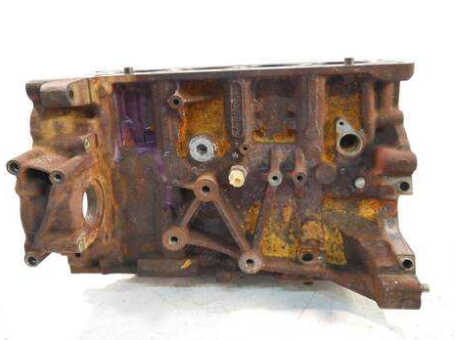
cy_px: 171
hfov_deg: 58.4
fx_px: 407
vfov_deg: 45.4
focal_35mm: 31
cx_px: 223
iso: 2000
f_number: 3.6
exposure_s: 1/60
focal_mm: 15
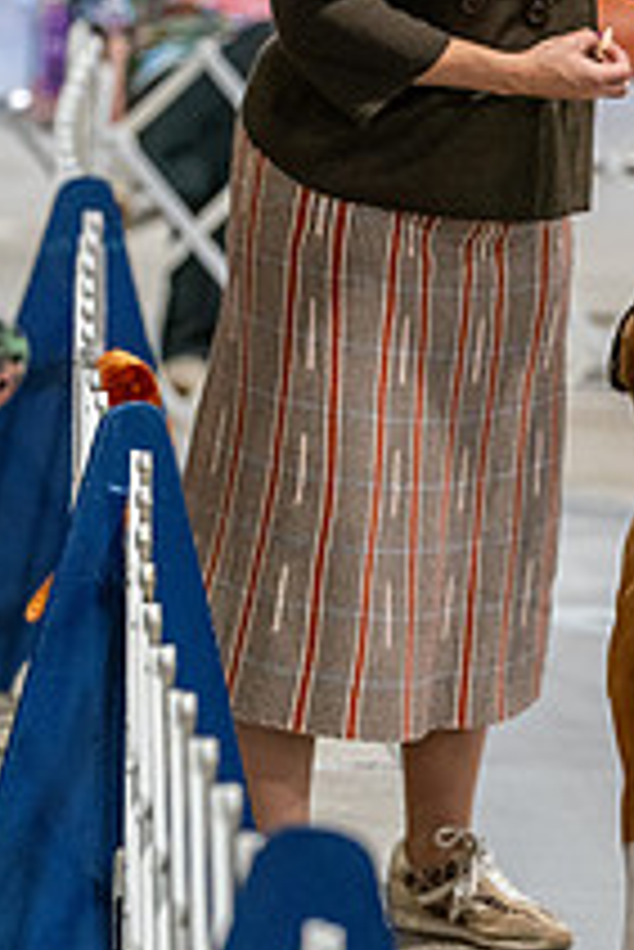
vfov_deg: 6.2
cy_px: 270
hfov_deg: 4.1
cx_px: 661
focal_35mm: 333
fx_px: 8782
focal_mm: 156
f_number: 3.5
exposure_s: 1/250
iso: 6400
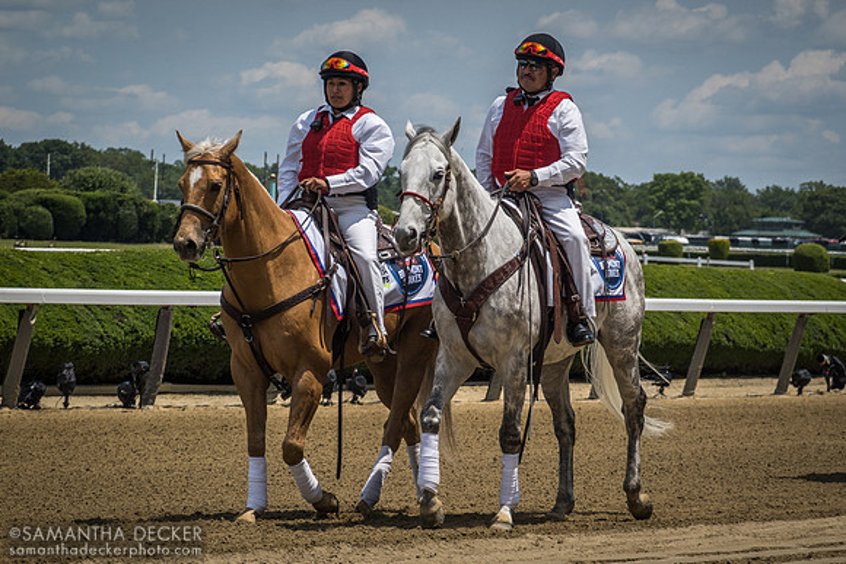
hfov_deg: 9.0
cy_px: 304
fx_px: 5350
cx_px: 416
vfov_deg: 6.0
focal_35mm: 228
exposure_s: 1/2000
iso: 100
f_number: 4.5
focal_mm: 72
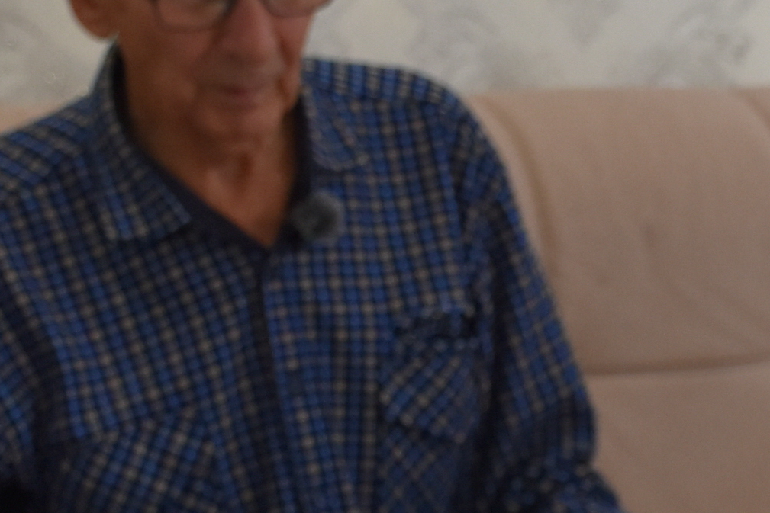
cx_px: 794
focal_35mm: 147
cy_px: 404
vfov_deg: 9.3
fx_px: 3144
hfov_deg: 13.7
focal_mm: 22
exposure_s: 1/160
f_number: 3.5
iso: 800
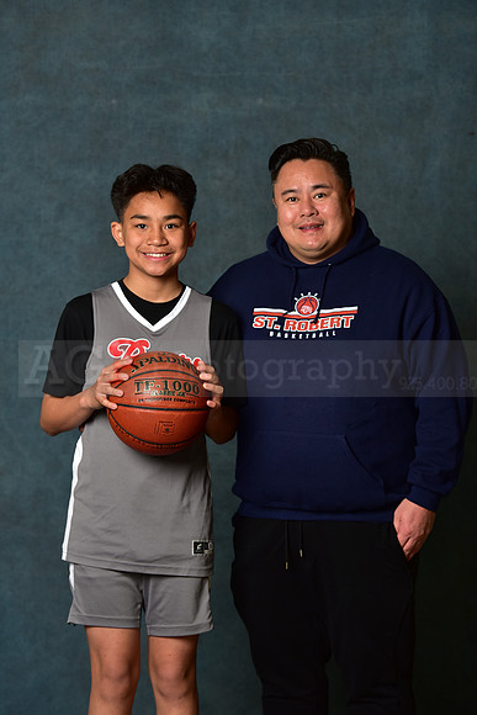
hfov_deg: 14.0
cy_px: 358
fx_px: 1946
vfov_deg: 20.8
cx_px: 238
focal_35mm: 98
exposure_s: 1/160
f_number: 4.5
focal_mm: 98
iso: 200
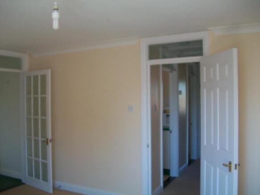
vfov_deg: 41.8
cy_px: 98
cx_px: 130
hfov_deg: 54.0
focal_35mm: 34
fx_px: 255
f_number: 2.8
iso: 102
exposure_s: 1/60
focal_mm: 5.7
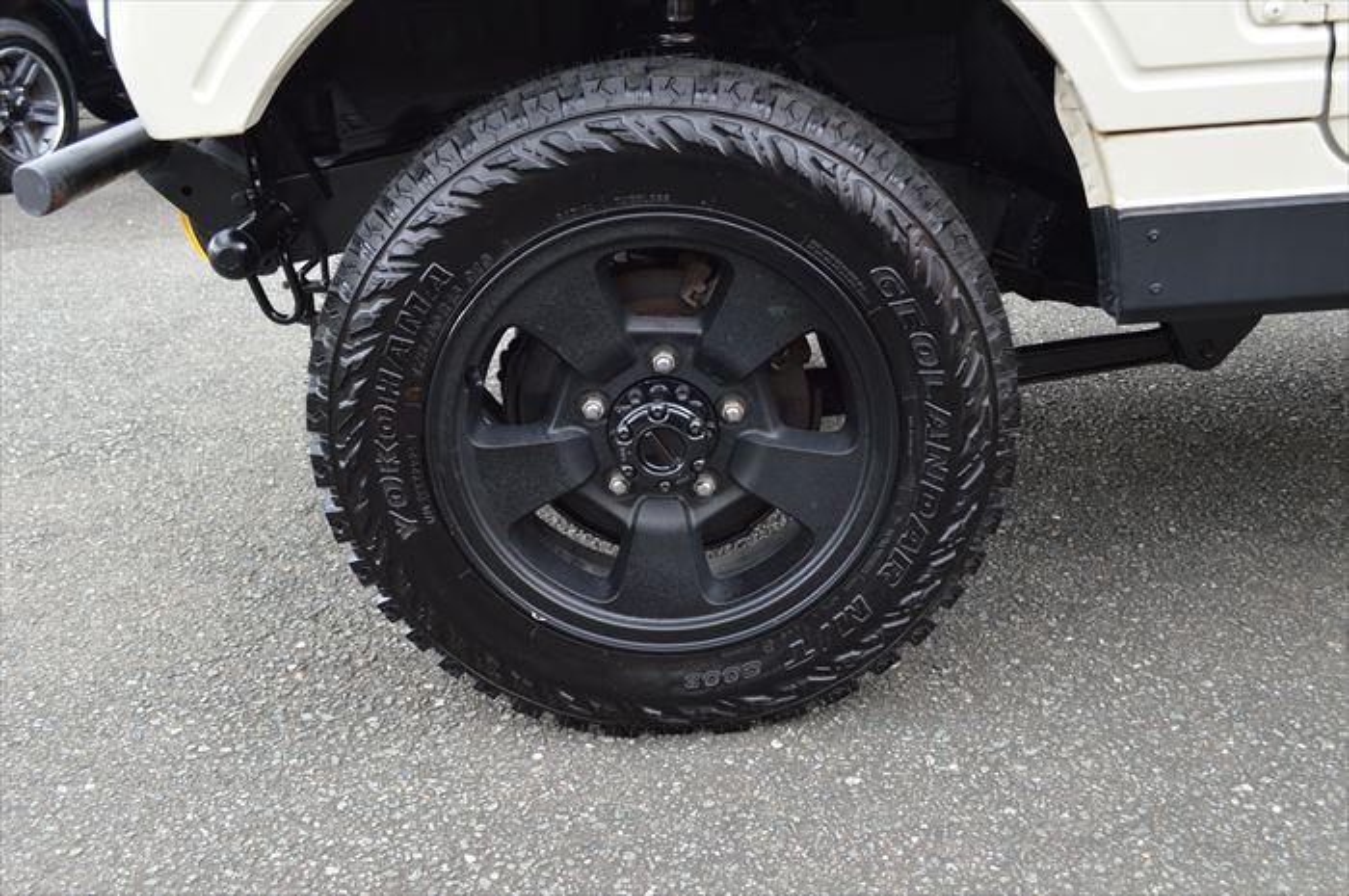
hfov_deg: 53.2
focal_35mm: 36
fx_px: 1347
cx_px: 674
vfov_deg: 36.8
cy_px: 448
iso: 400
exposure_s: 1/125
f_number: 5.6
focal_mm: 24
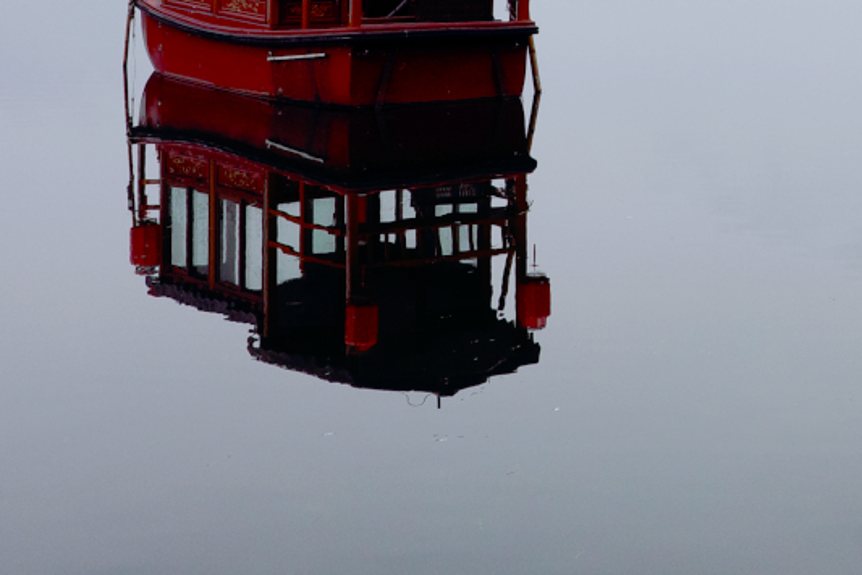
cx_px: 1071
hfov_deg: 13.8
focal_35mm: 144
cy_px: -381
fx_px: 3450
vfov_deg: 9.2
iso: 100
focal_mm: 26
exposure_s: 1/500
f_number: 5.6
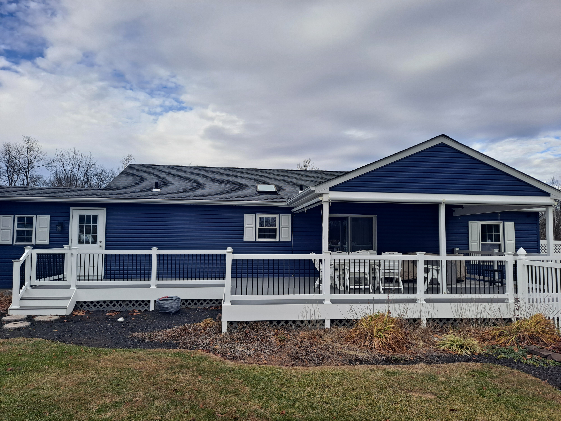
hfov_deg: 69.4
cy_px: 210
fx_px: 405
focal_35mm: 25
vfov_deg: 54.9
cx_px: 280
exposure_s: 1/678
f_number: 2
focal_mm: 4.6
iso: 32
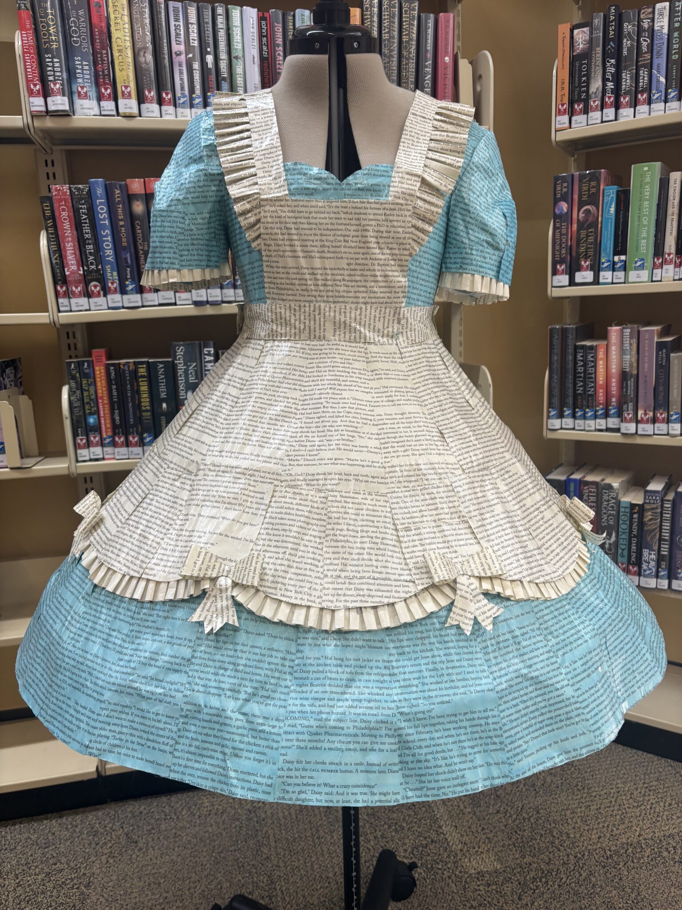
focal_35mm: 26
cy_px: 455
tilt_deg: -12.8
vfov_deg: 67.3
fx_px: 683
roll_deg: +1.7
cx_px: 341
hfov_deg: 53.1
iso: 100
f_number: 1.6
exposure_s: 1/120
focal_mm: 5.96
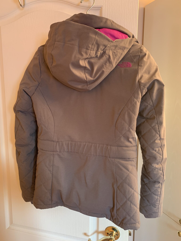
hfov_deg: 53.1
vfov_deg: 67.3
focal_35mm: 26
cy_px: 120
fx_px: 181
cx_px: 90
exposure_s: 1/40
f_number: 1.8
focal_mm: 4.25
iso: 250
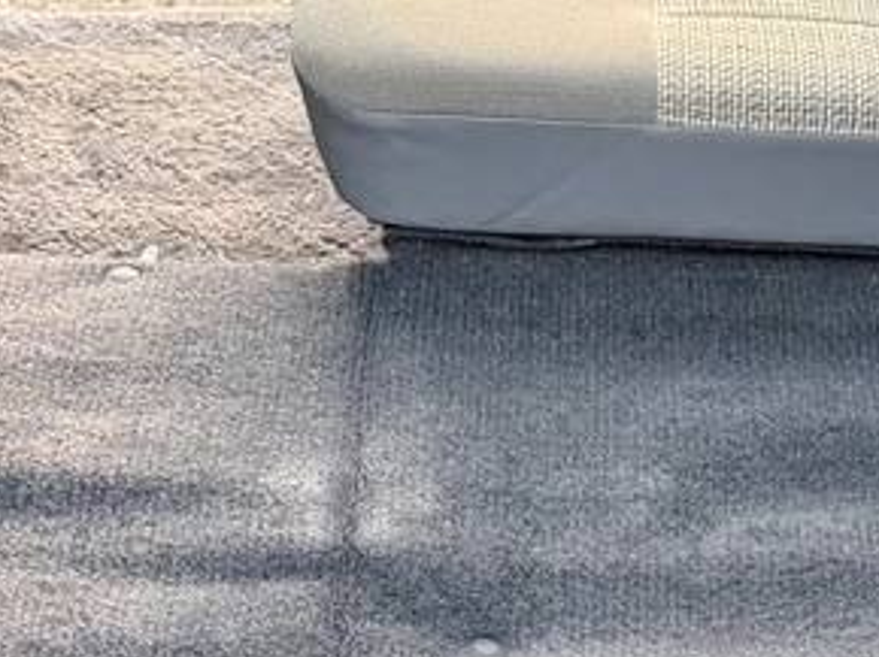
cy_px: 772
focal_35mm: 106
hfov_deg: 18.4
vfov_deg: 13.6
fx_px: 2689
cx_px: 658
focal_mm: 6.76
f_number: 1.78
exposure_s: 1/60
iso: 320
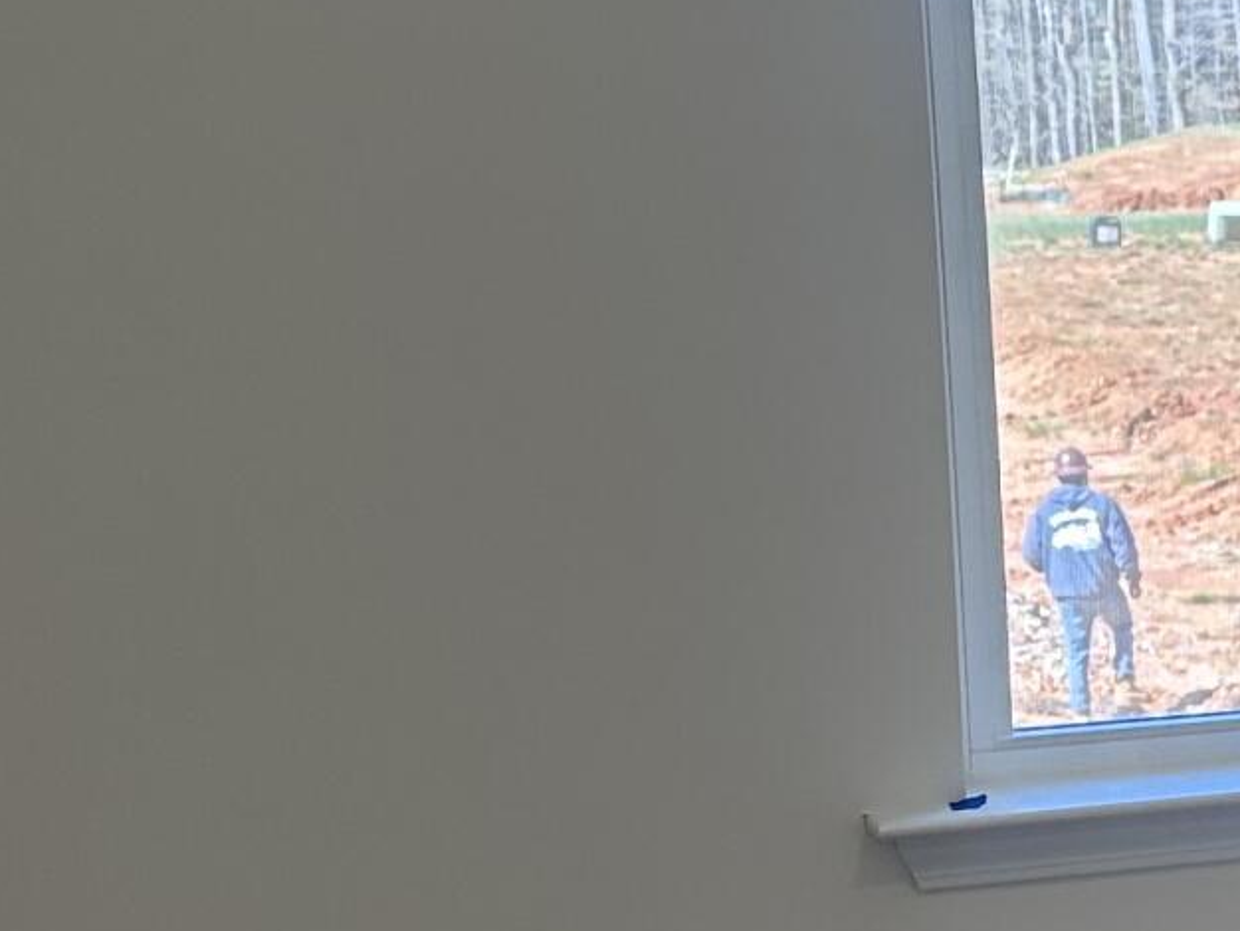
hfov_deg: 15.3
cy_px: 717
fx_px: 4121
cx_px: 2060
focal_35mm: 115
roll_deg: +0.3
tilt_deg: -11.0
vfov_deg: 12.8
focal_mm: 6.86
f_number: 1.78
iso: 80
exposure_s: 1/177
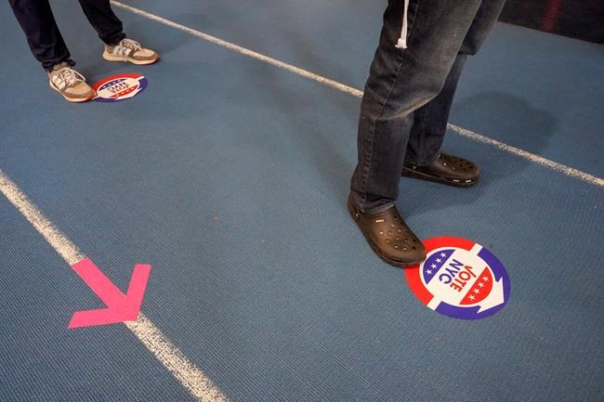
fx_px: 403
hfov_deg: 73.8
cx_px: 302
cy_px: 201
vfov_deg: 53.1
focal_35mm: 24
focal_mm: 24
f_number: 11
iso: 10000
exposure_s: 1/80
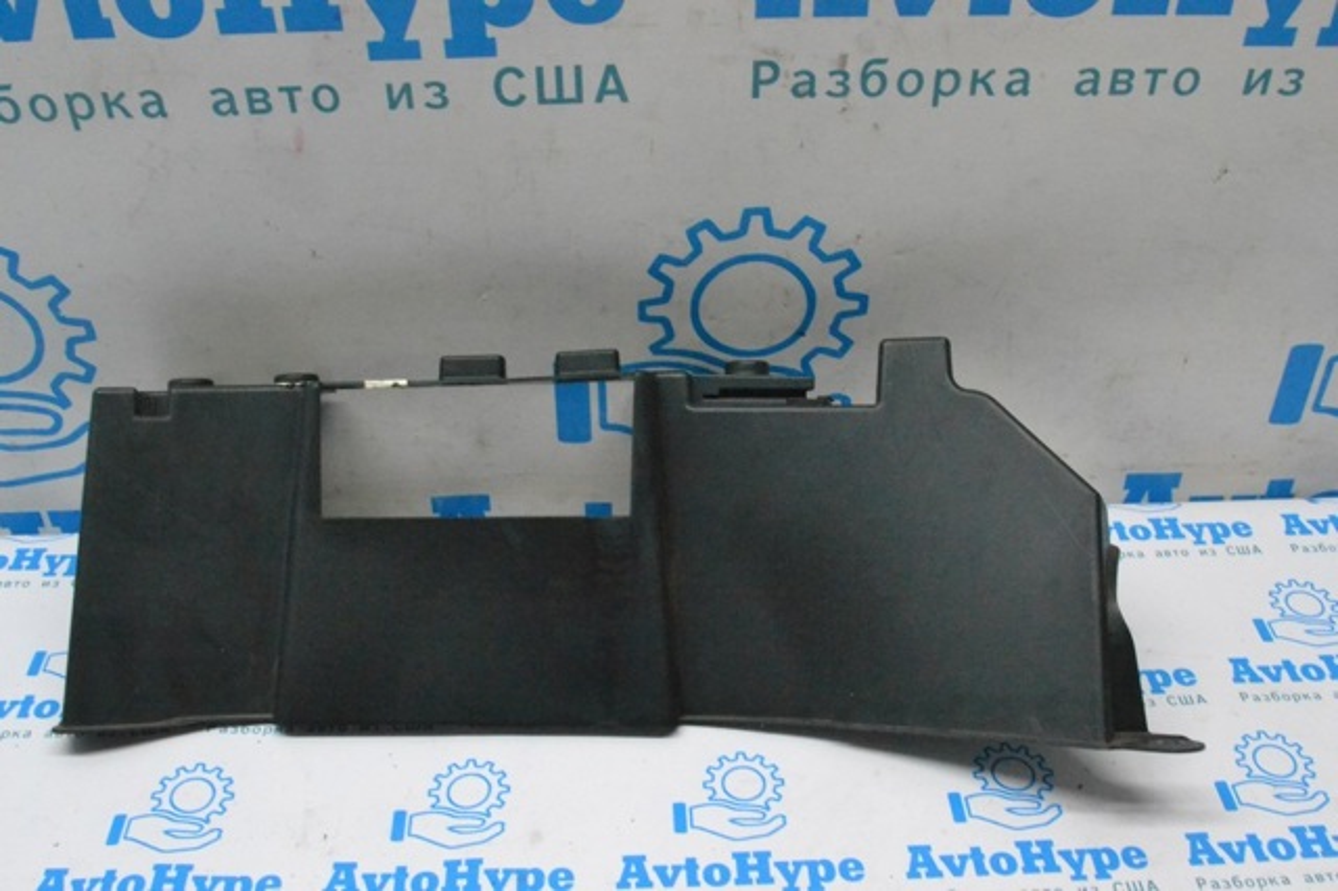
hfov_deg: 53.2
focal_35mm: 36
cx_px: 669
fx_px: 1337
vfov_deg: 36.8
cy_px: 446
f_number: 11
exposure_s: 1/160
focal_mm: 24
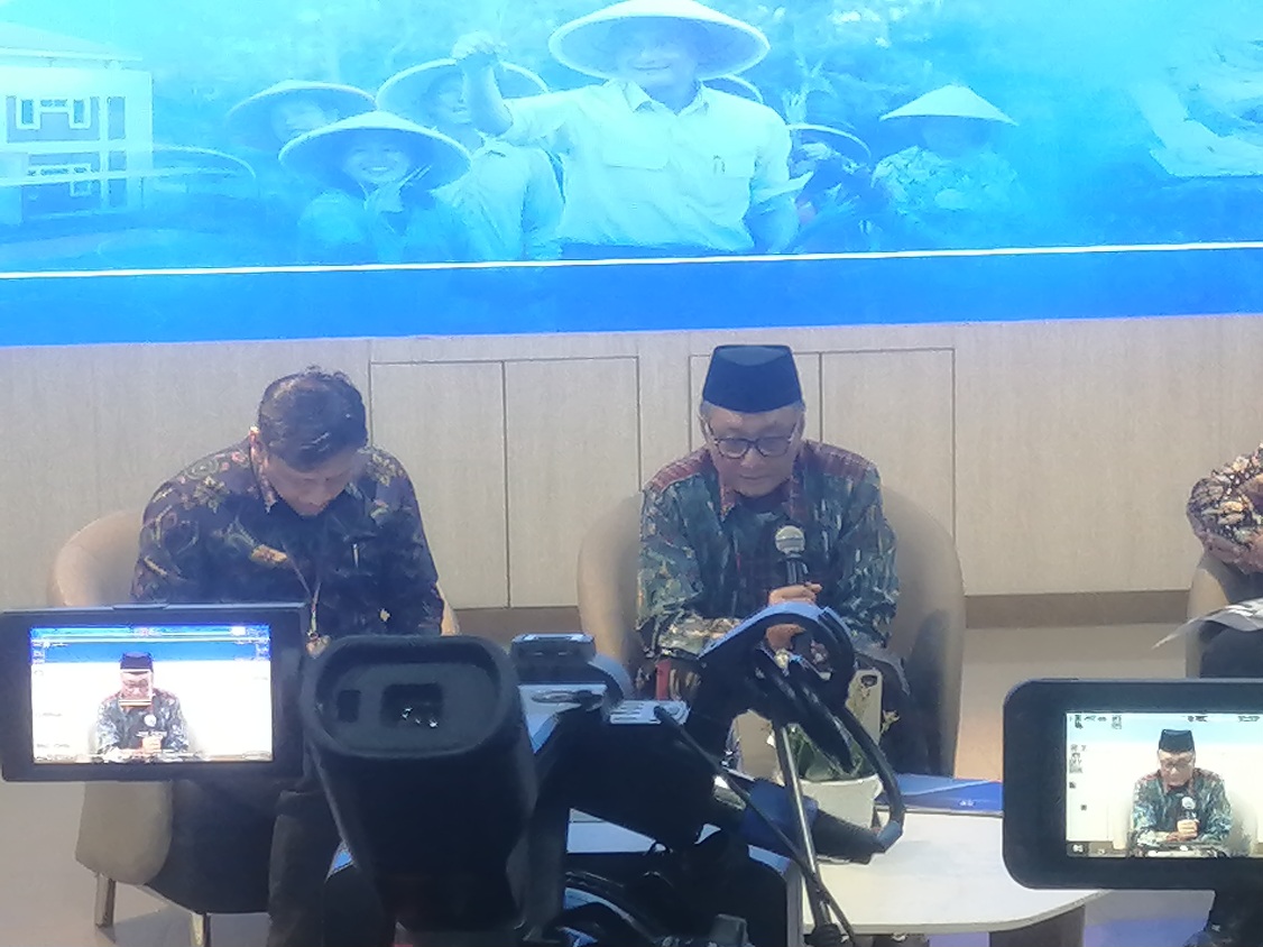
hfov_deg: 24.7
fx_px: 2882
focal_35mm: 79
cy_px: 474
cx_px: 632
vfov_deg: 18.7
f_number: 1.8
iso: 125
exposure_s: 1/33.3
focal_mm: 3.62
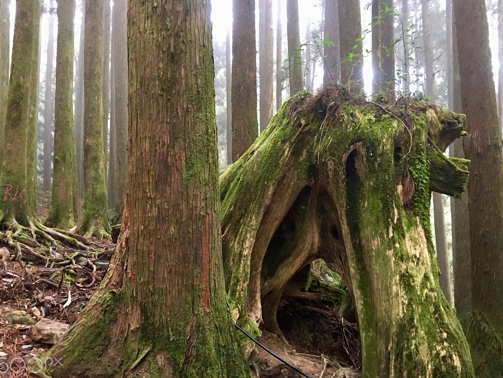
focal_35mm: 32
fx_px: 465
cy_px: 203
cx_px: 254
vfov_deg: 44.1
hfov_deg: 56.8
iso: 80
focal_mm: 4.15
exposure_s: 1/10
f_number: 2.2
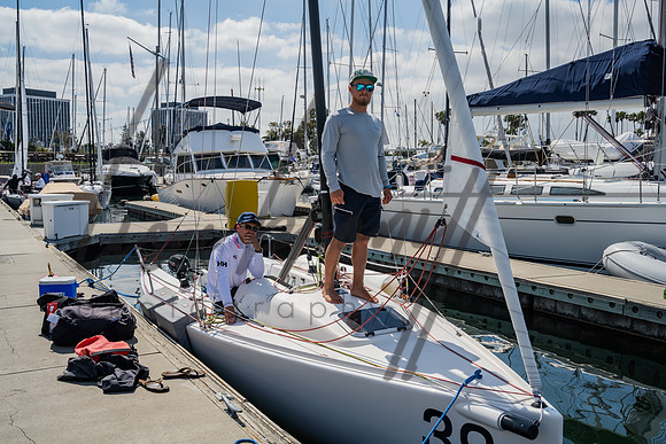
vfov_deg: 37.9
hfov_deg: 54.4
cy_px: 222
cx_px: 333
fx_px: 648
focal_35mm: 35
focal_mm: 35
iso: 640
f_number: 13
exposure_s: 1/800
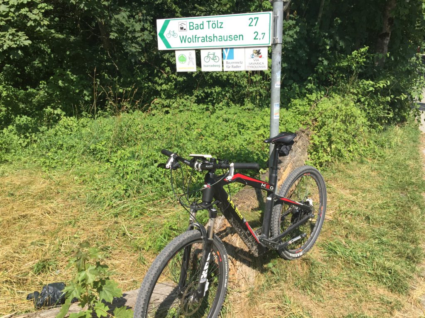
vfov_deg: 48.2
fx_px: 356
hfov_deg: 61.7
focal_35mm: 29
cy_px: 159
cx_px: 212
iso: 32
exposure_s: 1/1522
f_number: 2.2
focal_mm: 4.15
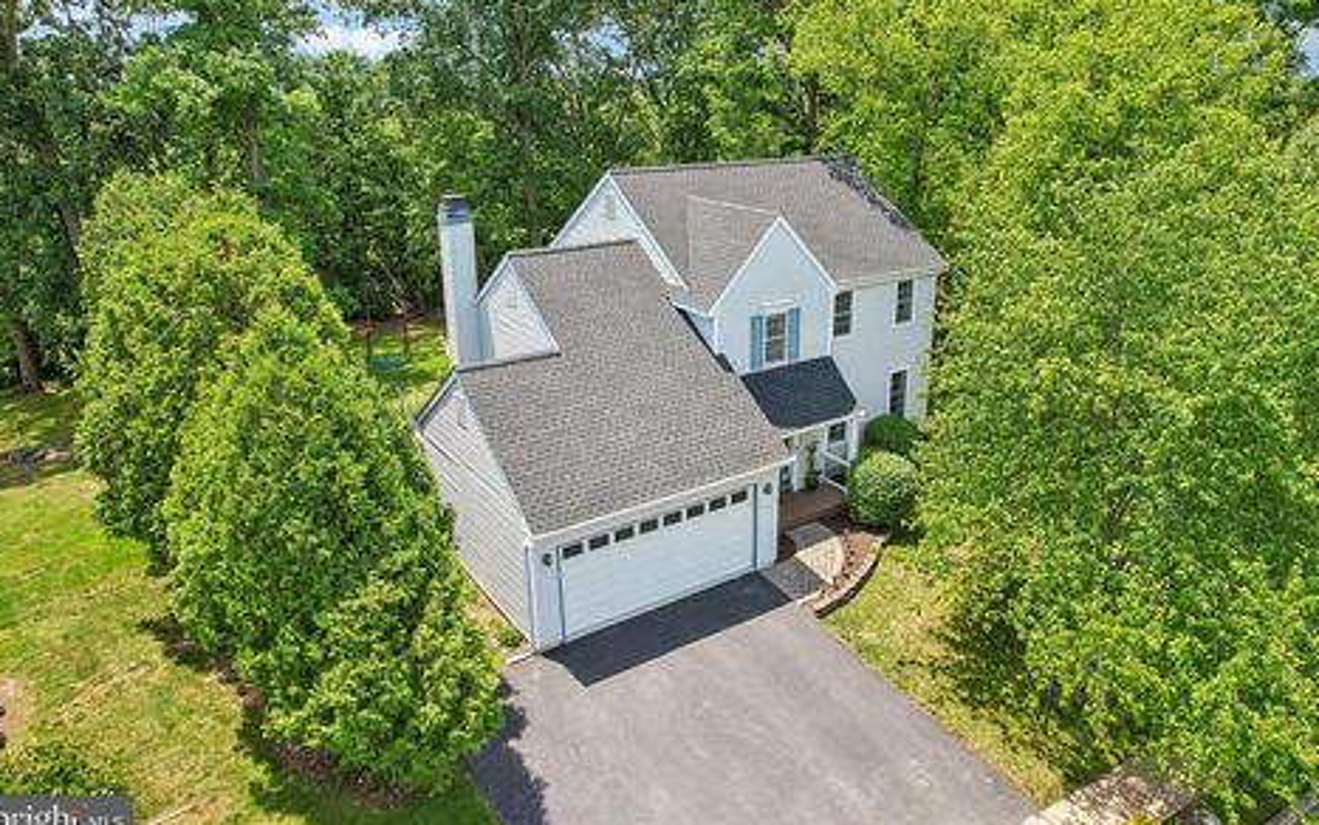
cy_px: 374
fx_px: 863
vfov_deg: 51.0
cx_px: 686
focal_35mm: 24
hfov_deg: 74.8
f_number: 2.8
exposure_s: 1/500
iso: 100
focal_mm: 8.4
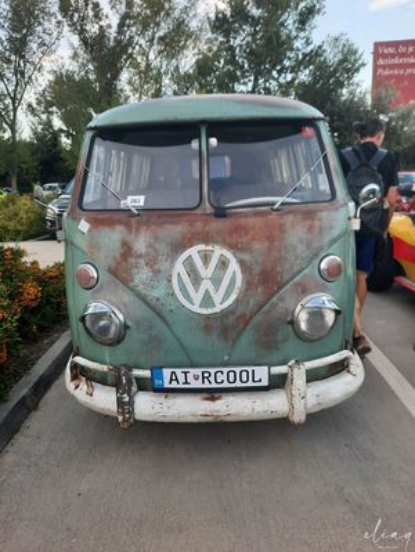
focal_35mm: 25
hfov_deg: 55.0
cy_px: 276
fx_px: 399
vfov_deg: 69.3
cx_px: 208
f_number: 2
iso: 40
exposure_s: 1/100
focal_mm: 4.6
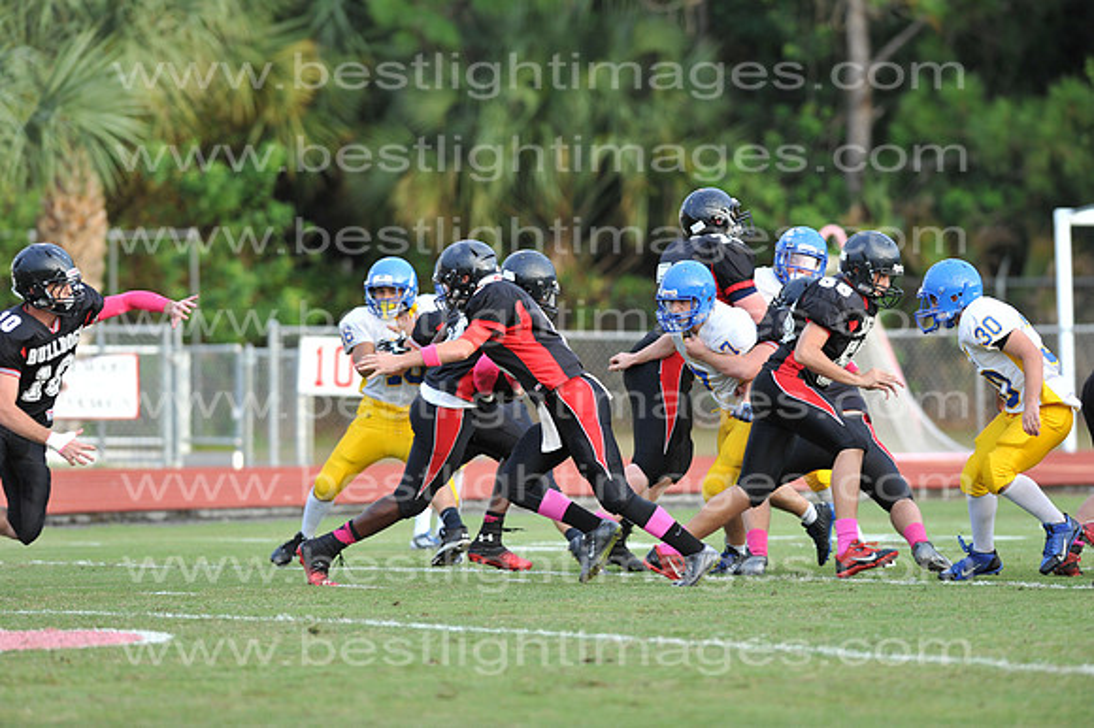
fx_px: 9111
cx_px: 547
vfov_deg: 4.6
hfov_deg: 6.9
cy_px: 364
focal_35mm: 300
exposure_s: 1/800
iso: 1000
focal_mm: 300
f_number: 4
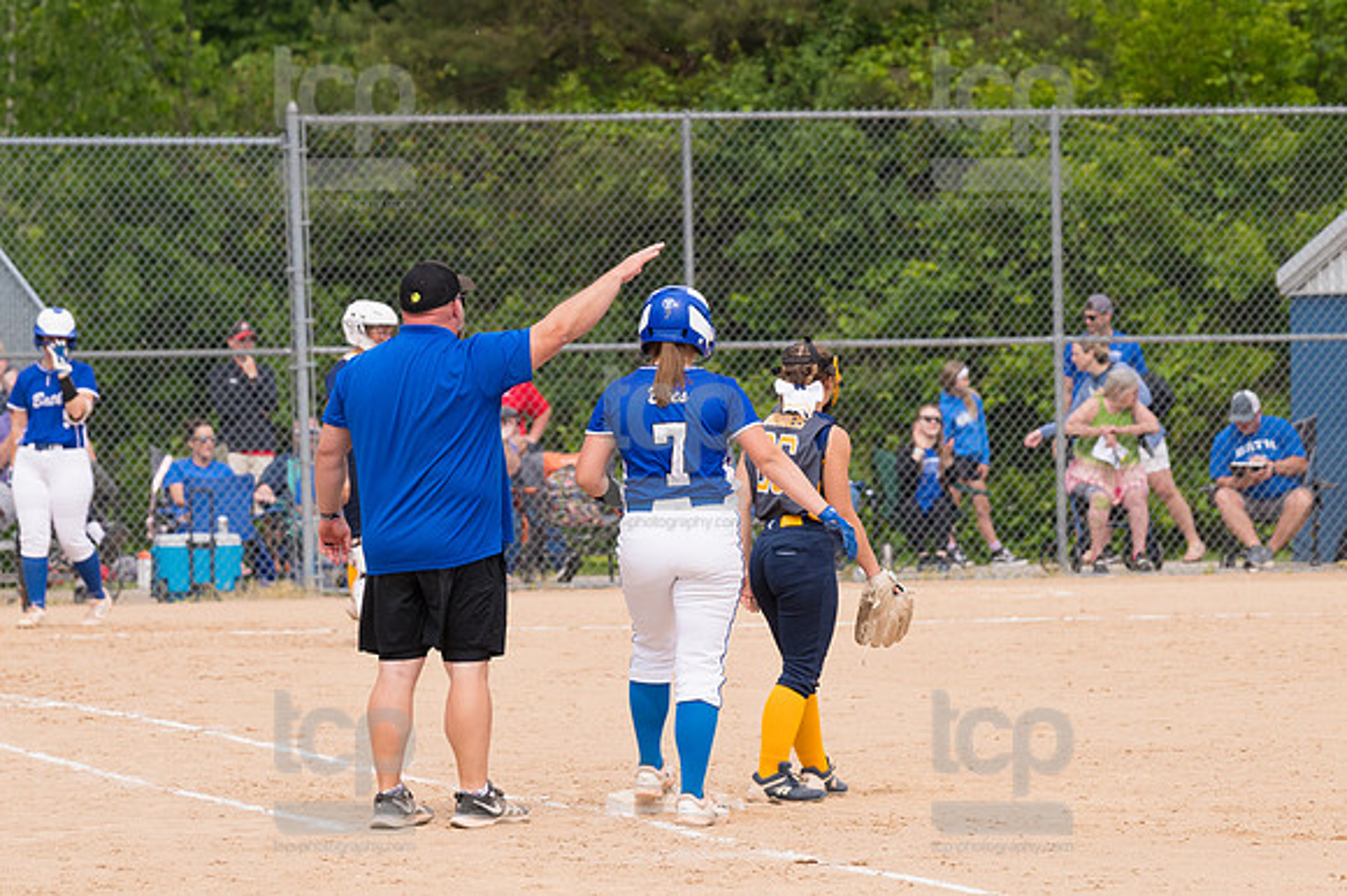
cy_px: 448
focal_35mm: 232
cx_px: 674
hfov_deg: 8.9
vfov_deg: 5.9
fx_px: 8675
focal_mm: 155
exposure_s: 1/1600
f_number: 5.6
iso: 320
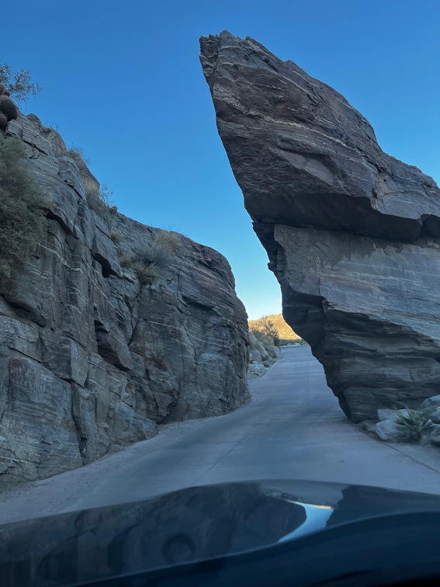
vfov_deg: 67.3
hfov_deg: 53.1
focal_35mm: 26
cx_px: 220
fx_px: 441
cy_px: 294
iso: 50
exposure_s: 1/814
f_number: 1.5
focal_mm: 5.7
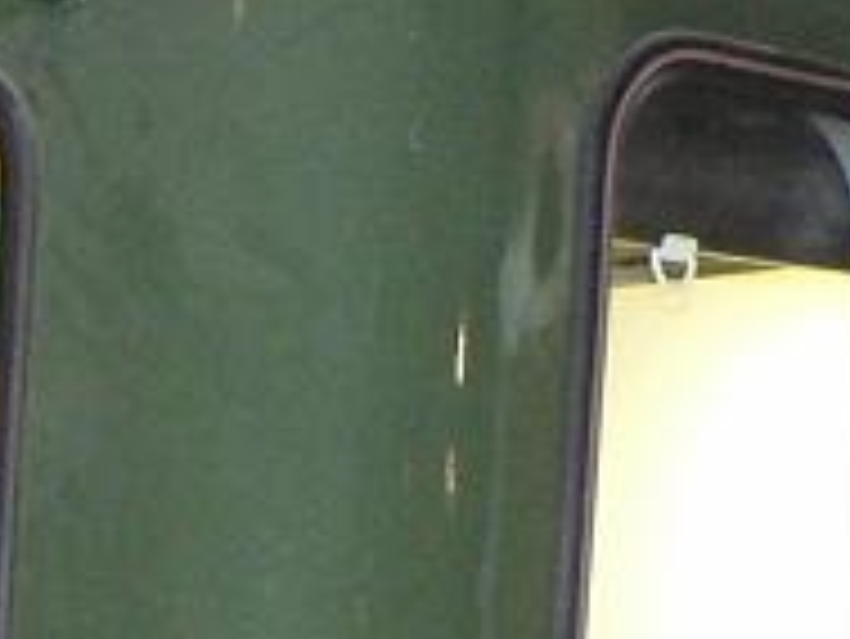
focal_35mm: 152
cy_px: 1202
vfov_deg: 9.3
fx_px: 3735
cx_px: -238
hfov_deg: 12.6
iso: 400
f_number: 2.8
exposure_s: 1/60
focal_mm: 6
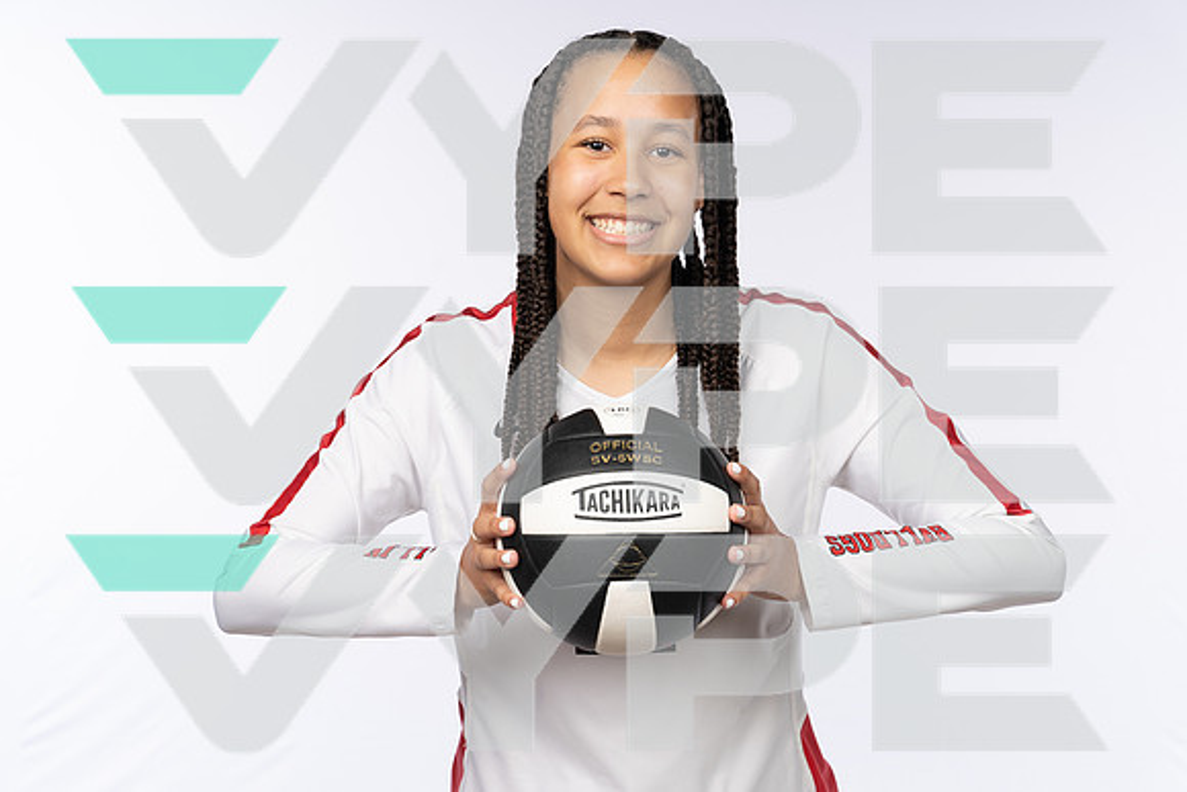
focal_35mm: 59
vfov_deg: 23.0
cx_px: 594
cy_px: 396
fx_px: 1946
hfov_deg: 33.9
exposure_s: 1/250
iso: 250
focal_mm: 59
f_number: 7.1
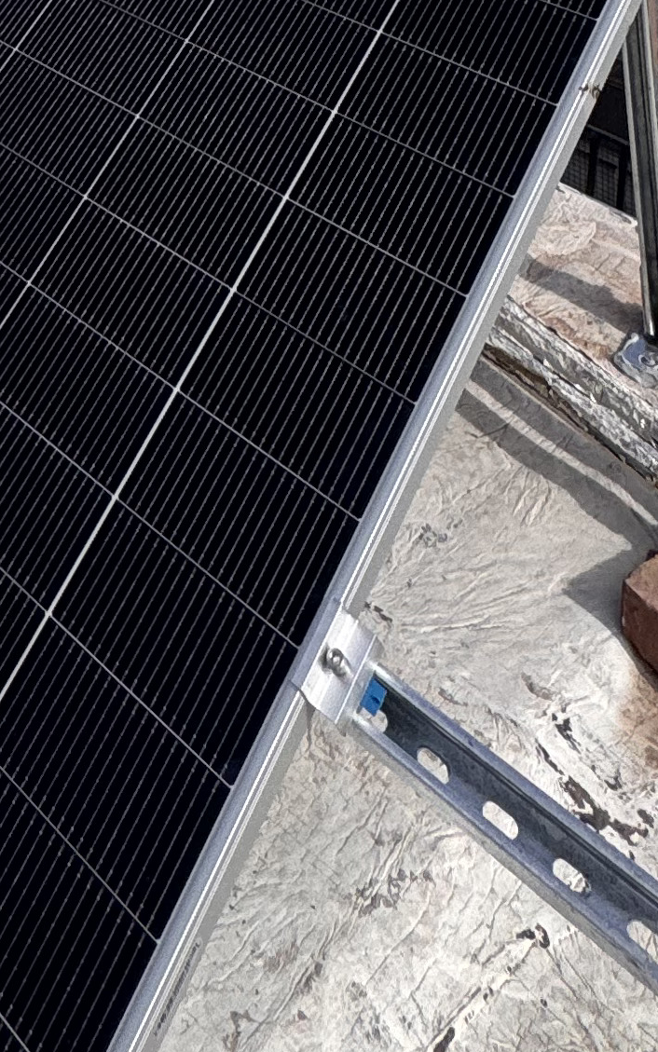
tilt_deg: -2.1
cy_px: -741
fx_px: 1520
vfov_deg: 23.7
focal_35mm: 53
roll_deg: +2.7
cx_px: -83
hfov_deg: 22.9
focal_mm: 2.22
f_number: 2.2
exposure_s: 1/1789
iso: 50
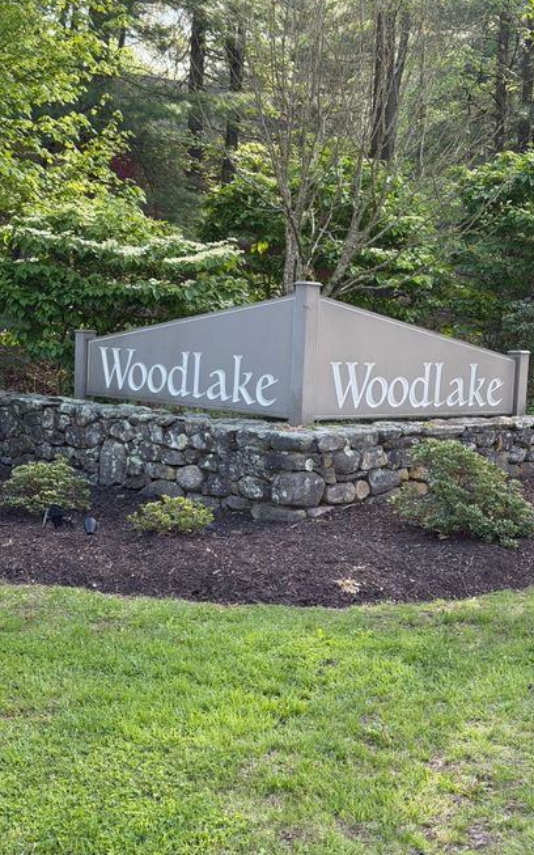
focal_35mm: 52
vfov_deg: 38.9
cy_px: 424
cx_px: 306
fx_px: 1211
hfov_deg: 24.8
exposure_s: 1/247
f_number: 1.78
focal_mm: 6.76
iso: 80
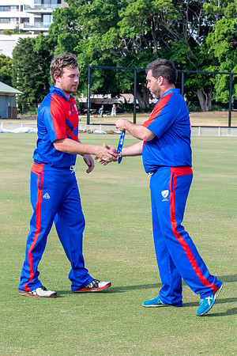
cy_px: 172
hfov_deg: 12.1
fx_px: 1115
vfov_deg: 18.1
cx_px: 177
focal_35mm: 113
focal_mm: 58
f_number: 8
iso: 640
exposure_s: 1/800
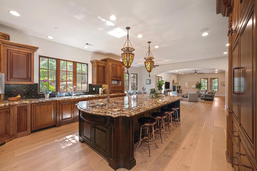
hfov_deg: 104.3
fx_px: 100
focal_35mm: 14
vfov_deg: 81.2
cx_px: 128
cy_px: 86
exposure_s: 1/60
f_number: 4
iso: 640
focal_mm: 14
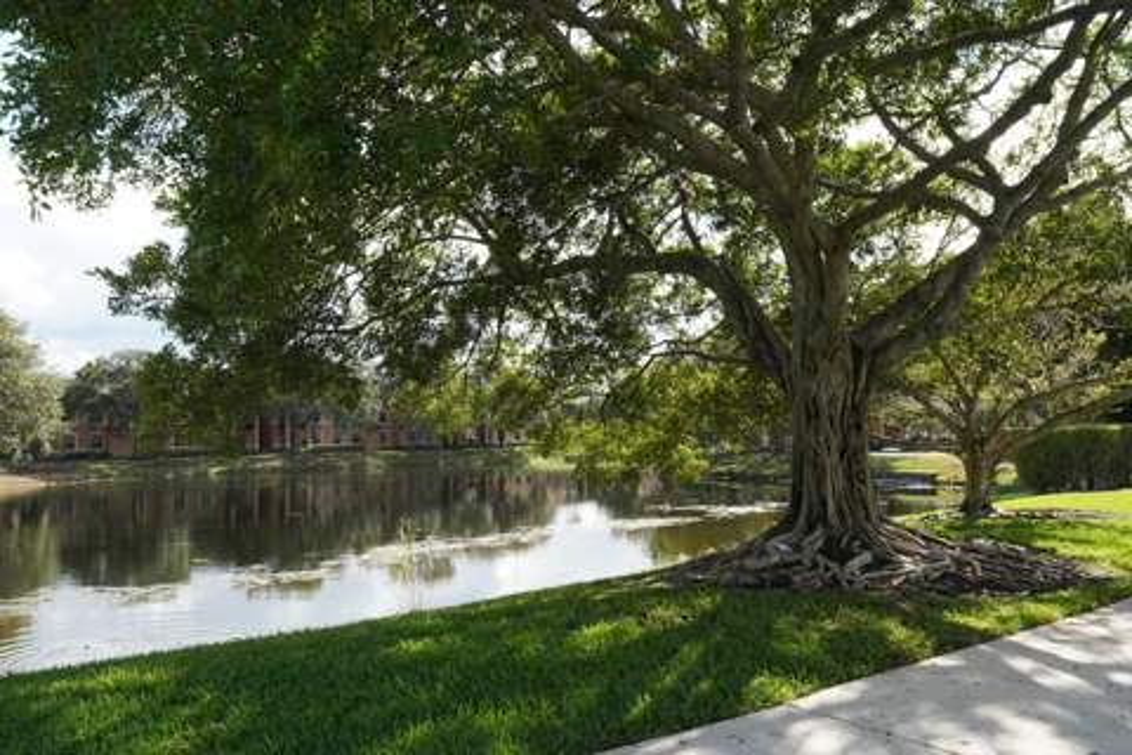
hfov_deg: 60.3
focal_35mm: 31
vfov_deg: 42.3
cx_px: 566
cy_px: 378
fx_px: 975
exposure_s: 1/40
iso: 320
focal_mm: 31
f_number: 20
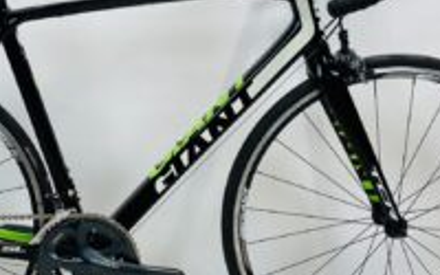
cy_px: 84
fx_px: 743
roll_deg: +0.8
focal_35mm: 62
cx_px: 139
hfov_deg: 32.6
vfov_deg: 20.9
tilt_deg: -8.1
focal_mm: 4.25
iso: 50
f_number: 1.8
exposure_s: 1/100
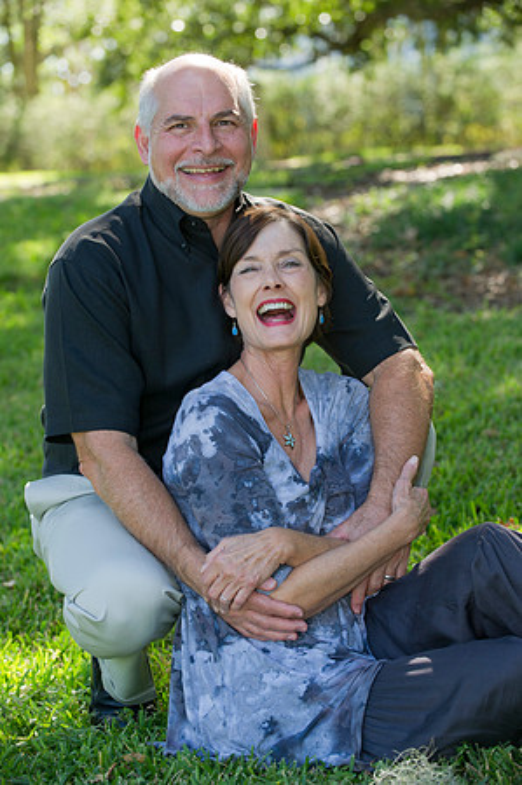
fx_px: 2136
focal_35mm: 98
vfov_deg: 20.8
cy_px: 392
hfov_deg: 13.9
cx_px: 261
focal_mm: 98
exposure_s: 1/160
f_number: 4
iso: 250
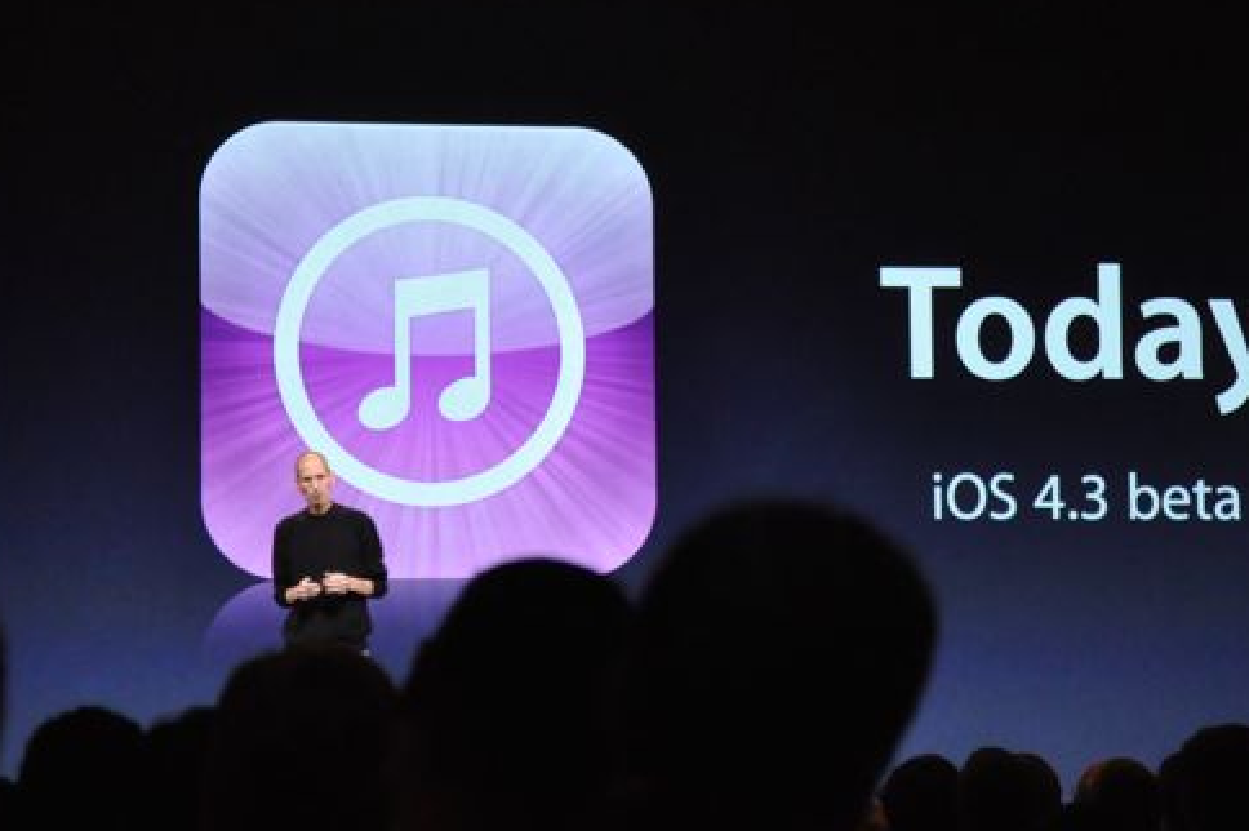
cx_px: 658
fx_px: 5062
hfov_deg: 14.1
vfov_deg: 9.4
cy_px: 412
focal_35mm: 146
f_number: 5.3
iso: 1600
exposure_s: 1/60
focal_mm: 62
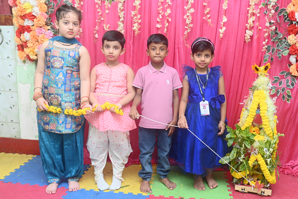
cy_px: 100
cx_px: 149
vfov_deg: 36.9
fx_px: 298
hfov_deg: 53.1
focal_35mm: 36
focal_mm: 24
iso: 500
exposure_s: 1/125
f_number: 2.8
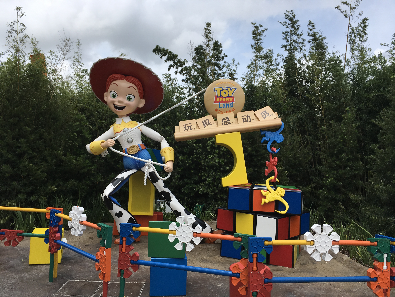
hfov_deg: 61.7
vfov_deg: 48.2
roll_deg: -0.9
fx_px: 331
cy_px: 148
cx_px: 198
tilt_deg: -9.4
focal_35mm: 29
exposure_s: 1/1748
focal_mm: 4.15
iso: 25
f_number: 2.2
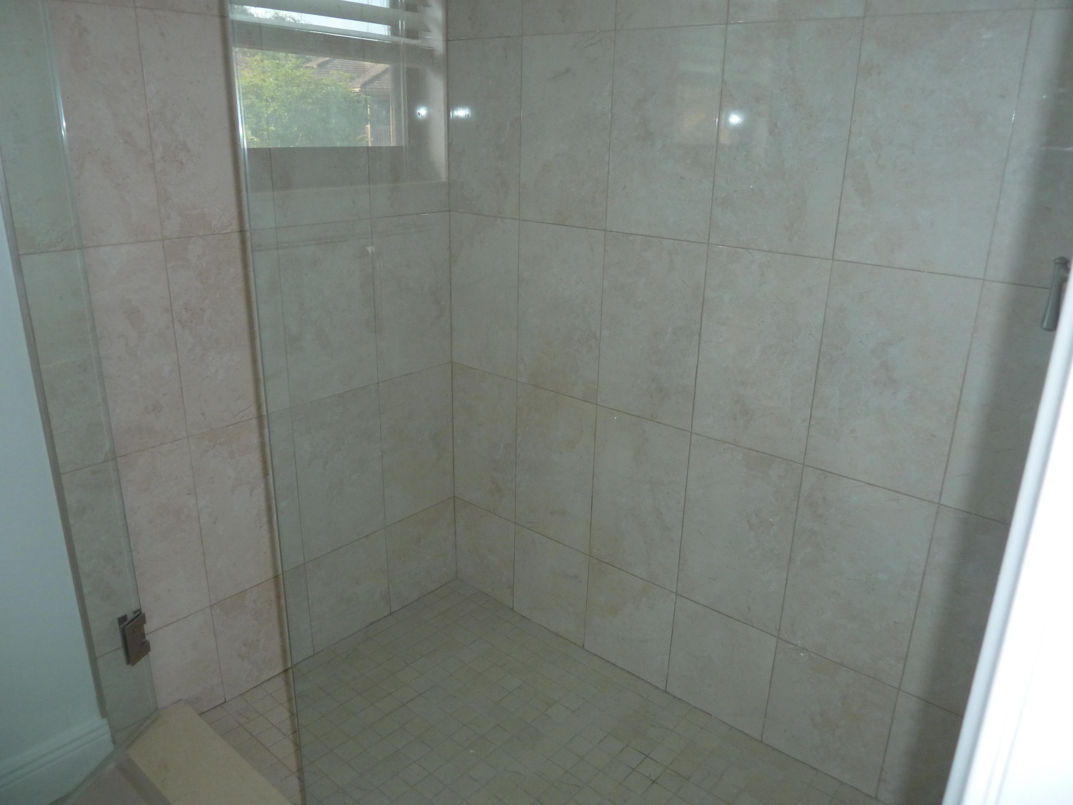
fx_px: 775
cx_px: 536
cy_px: 402
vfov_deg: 54.9
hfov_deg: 69.4
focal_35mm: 25
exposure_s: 1/30
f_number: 3.3
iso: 160
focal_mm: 4.1
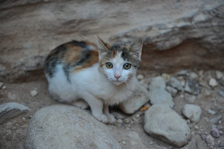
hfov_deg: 28.9
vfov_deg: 19.4
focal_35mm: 70
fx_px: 435
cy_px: 74
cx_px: 112
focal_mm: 70
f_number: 2.8
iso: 640
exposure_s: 1/100
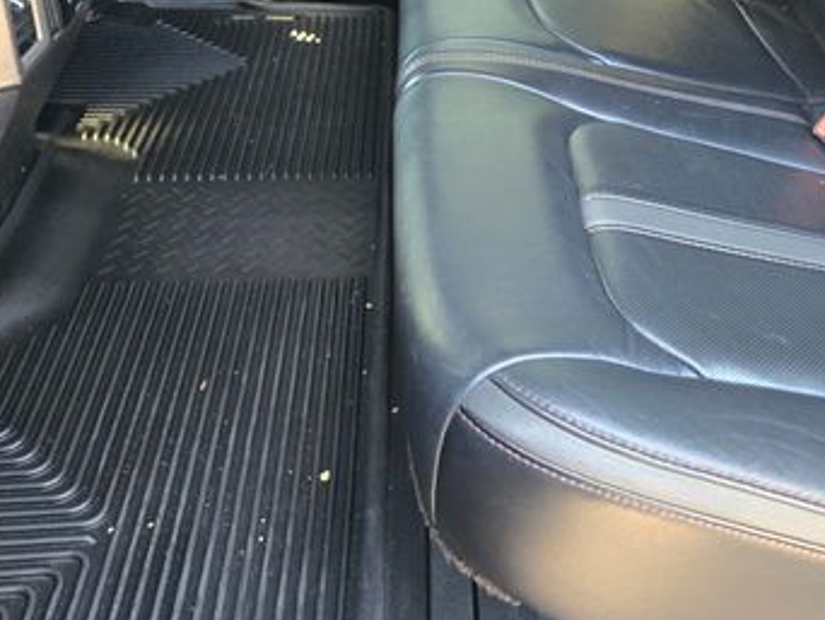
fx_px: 1026
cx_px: 543
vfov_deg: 33.0
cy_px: 162
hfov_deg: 43.3
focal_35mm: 43
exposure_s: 1/120
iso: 640
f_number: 1.8
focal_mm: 5.4
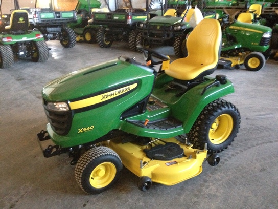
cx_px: 139
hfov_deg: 52.6
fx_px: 281
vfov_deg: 40.7
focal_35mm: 35
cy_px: 104
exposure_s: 1/15
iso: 640
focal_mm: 4.28
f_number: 2.4
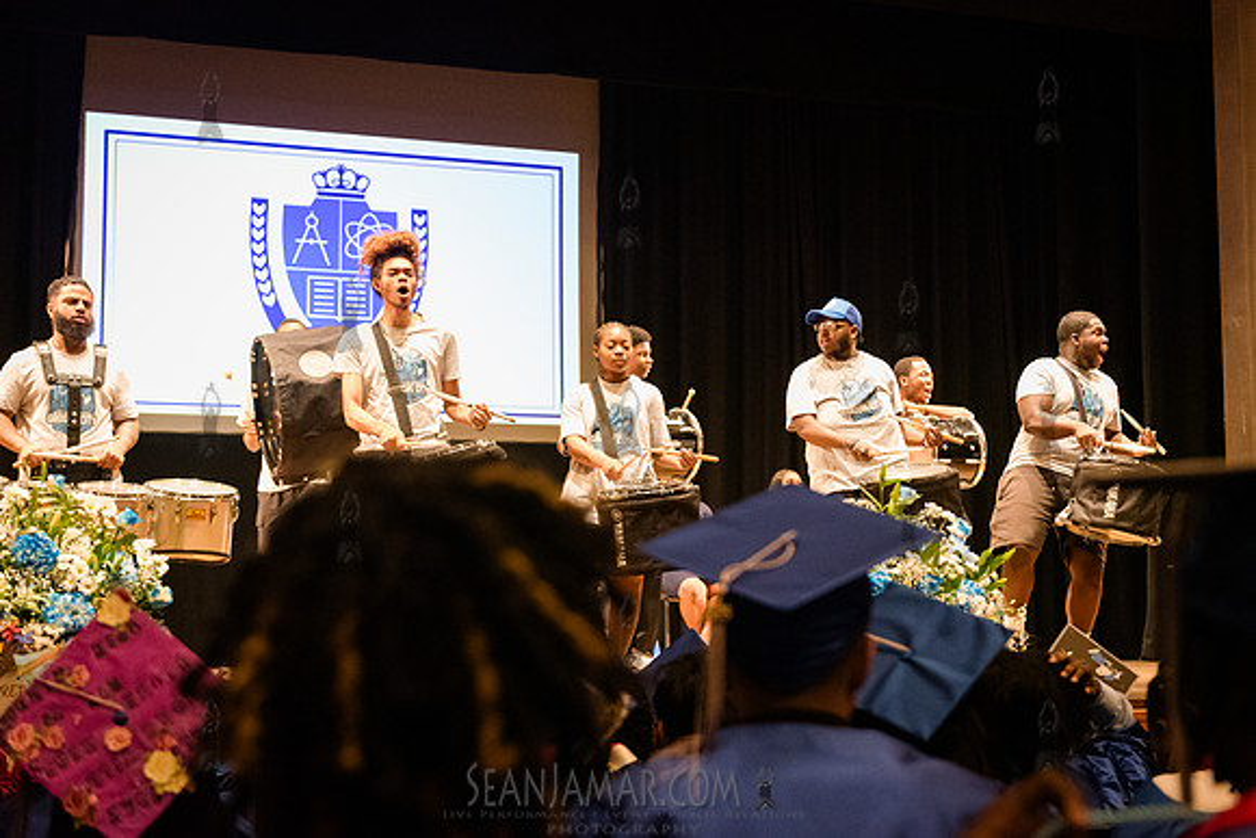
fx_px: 2100
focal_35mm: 60
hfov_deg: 33.3
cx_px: 629
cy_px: 419
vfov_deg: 22.6
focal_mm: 60
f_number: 3.5
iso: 8000
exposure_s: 1/160
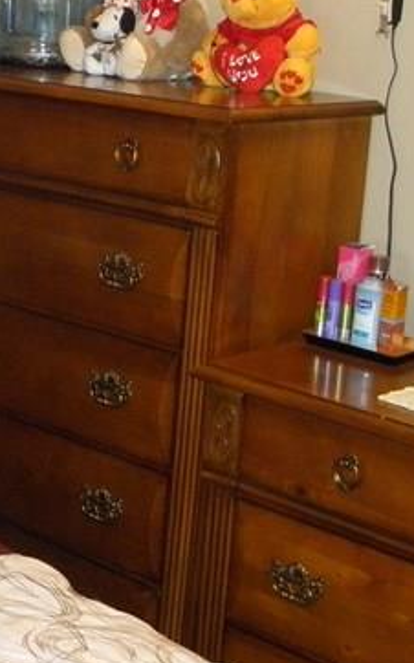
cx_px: -123
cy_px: 352
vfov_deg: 24.6
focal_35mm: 84
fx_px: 1518
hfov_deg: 14.9
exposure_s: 1/30
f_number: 3.5
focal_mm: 5
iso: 200
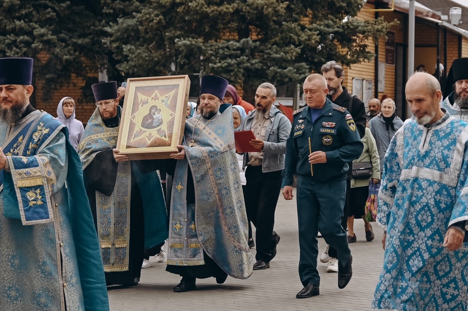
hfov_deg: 17.3
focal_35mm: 118
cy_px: 126
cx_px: 190
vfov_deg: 11.6
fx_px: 1533
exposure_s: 1/5000
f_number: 2.8
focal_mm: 48
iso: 400
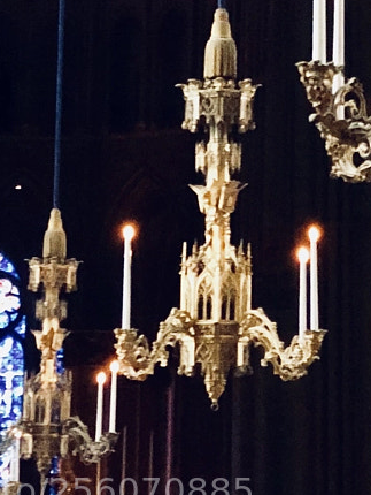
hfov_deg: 7.0
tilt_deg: +18.2
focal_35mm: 212
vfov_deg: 9.0
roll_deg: +0.1
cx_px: 341
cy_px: -340
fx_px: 3027
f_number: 2.8
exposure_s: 1/50
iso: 1250
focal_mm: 6.6
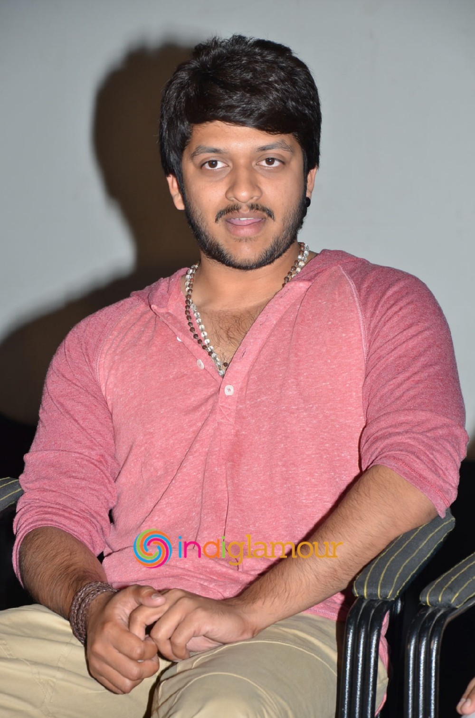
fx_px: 2745
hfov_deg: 9.9
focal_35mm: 138
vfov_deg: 14.9
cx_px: 238
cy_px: 359
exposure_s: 1/125
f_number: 5.6
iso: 320
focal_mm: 92
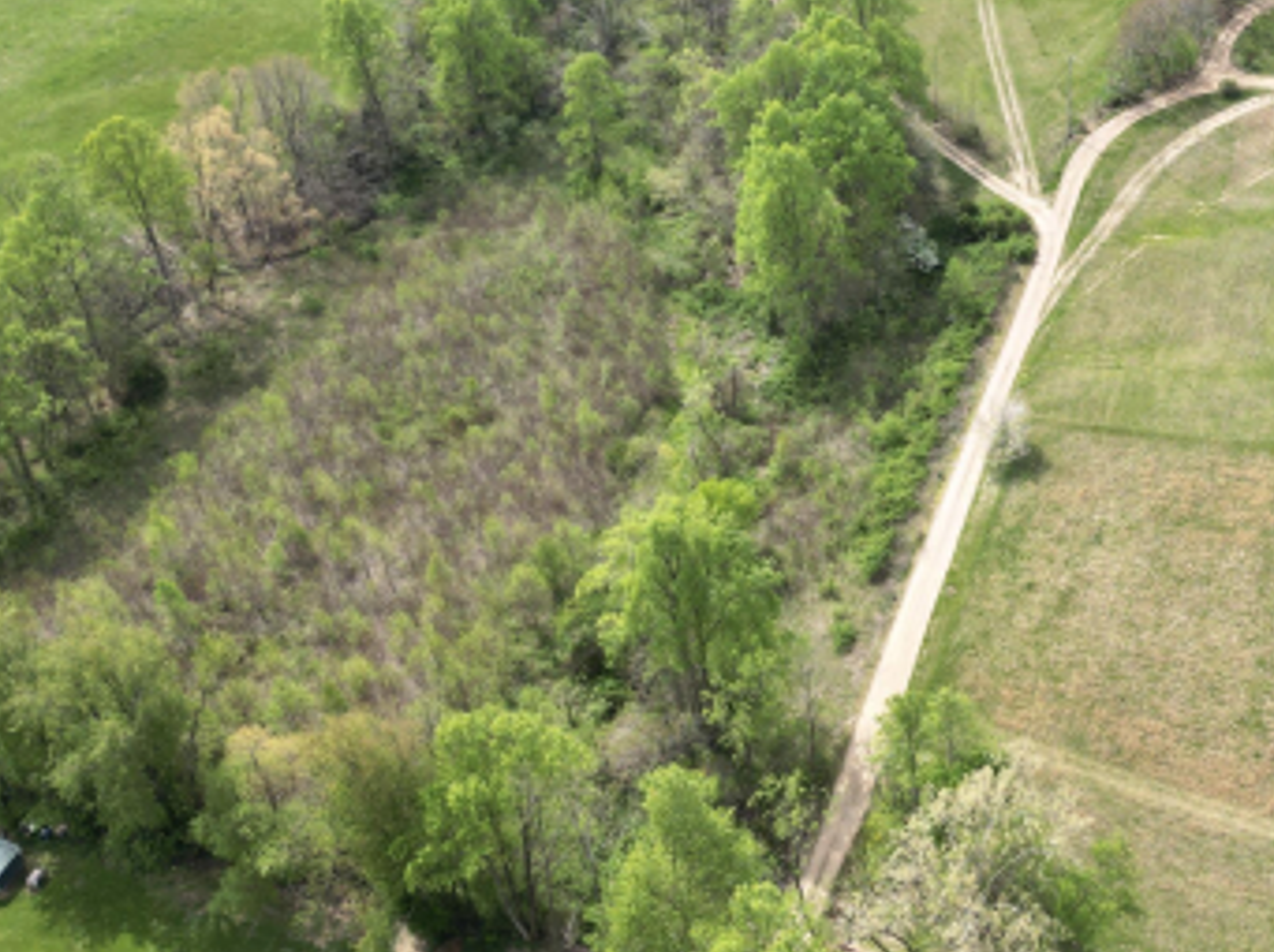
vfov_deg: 30.4
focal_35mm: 47
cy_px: 265
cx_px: 1014
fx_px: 1728
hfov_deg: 39.0
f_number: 1.7
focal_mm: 6.72
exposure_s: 1/2000
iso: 100
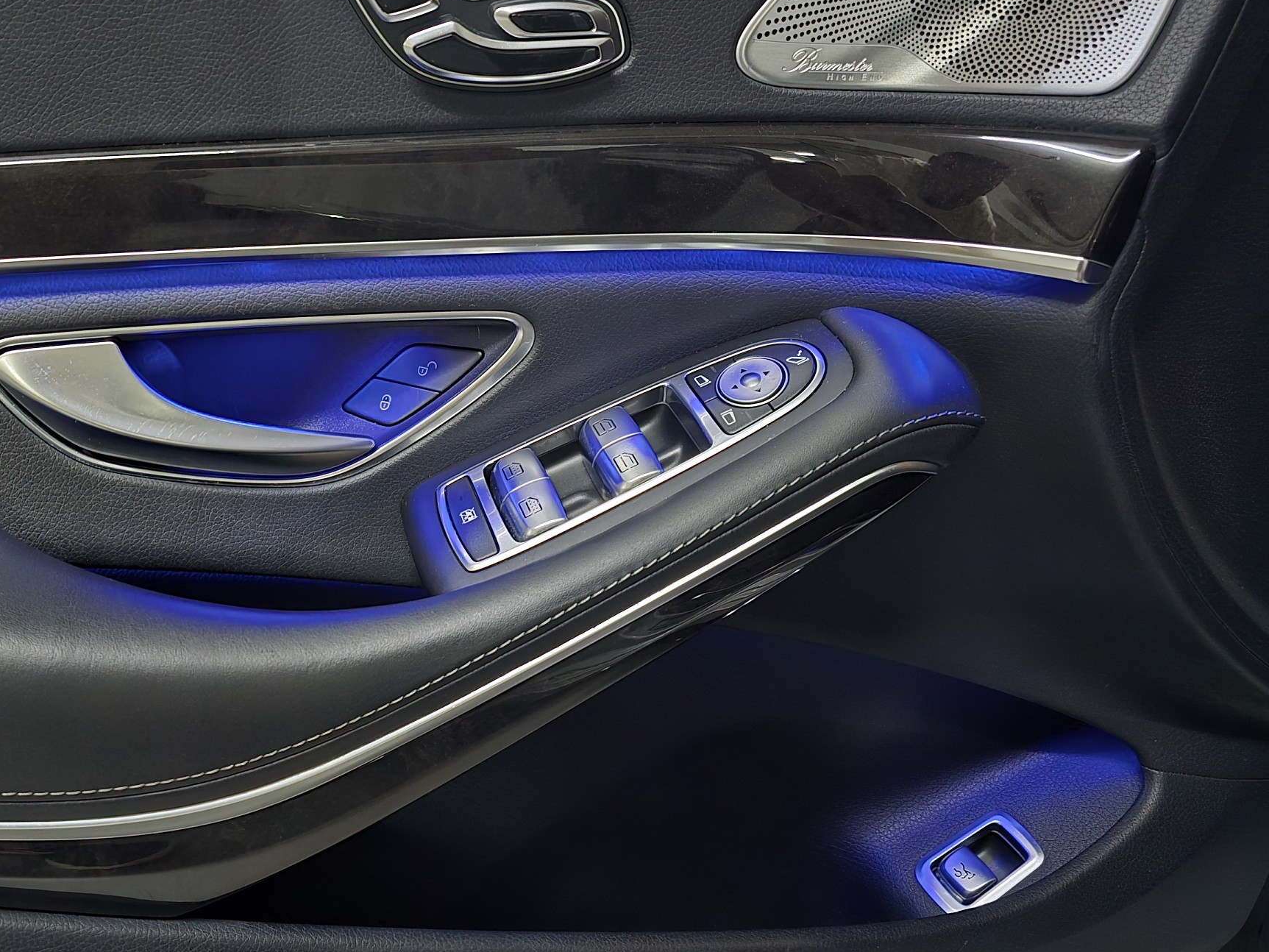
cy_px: 357
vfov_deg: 43.8
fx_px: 1173
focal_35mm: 32
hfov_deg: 55.3
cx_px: 398
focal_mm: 6.3
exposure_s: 1/24
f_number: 1.7
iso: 2500
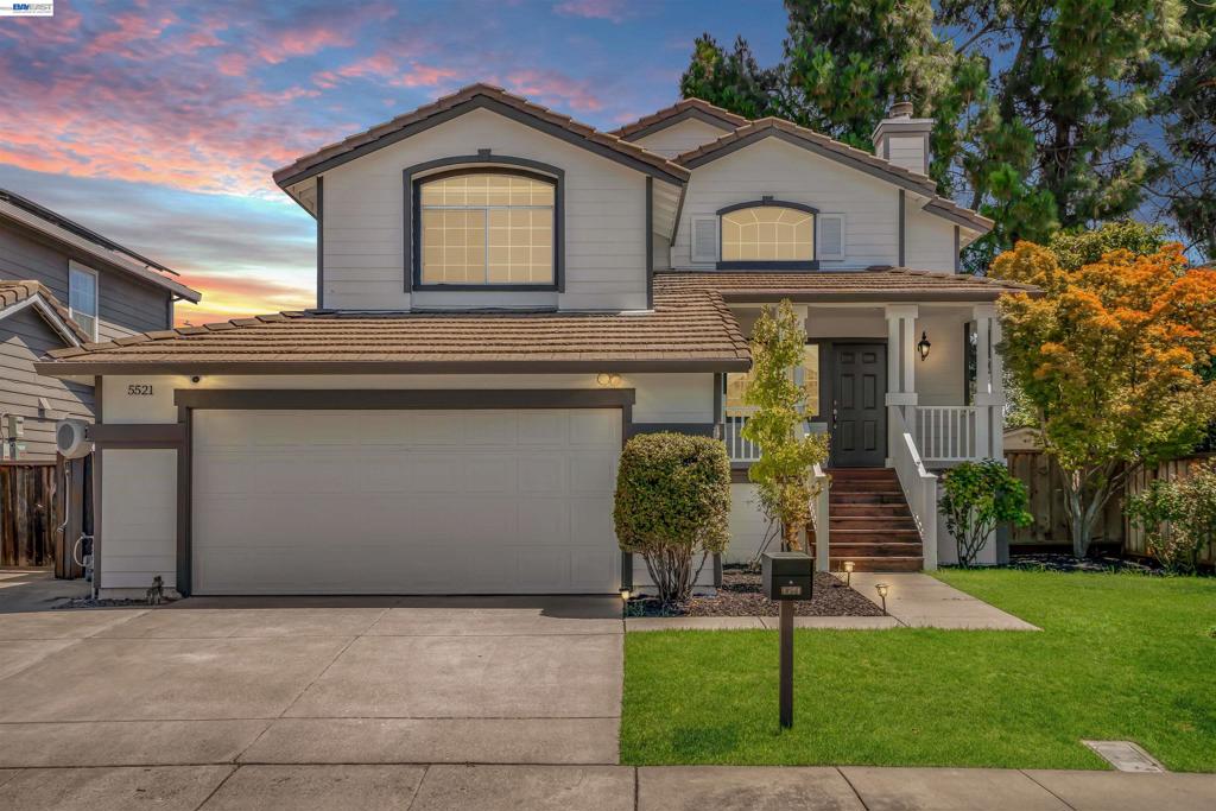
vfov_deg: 38.9
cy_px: 406
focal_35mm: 34
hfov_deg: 55.8
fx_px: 1149
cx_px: 608
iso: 400
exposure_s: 1/400
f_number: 9
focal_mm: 34
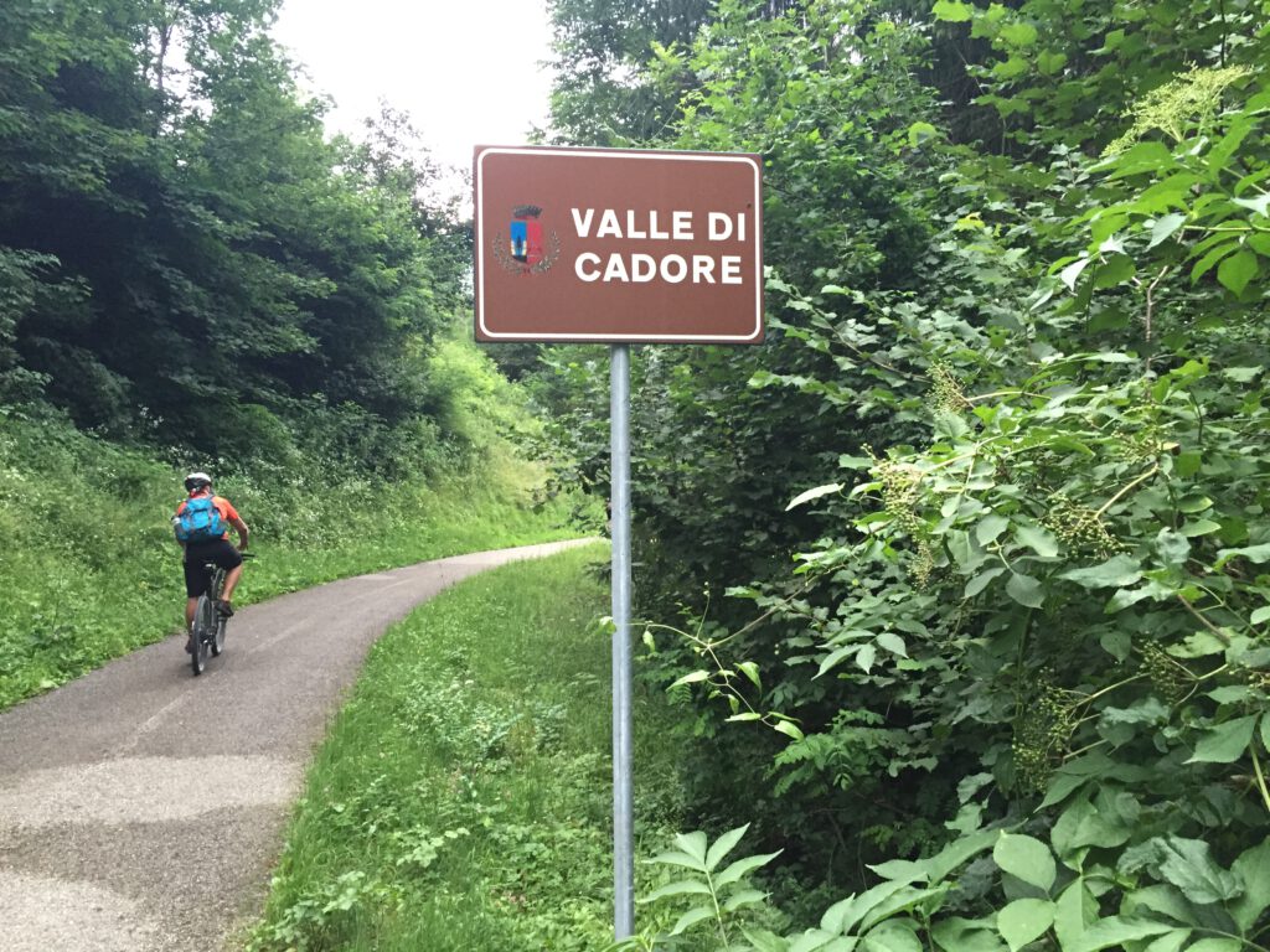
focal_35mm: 29
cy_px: 476
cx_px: 635
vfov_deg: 48.2
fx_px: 1064
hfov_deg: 61.7
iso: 125
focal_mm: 4.15
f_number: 2.2
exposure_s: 1/30
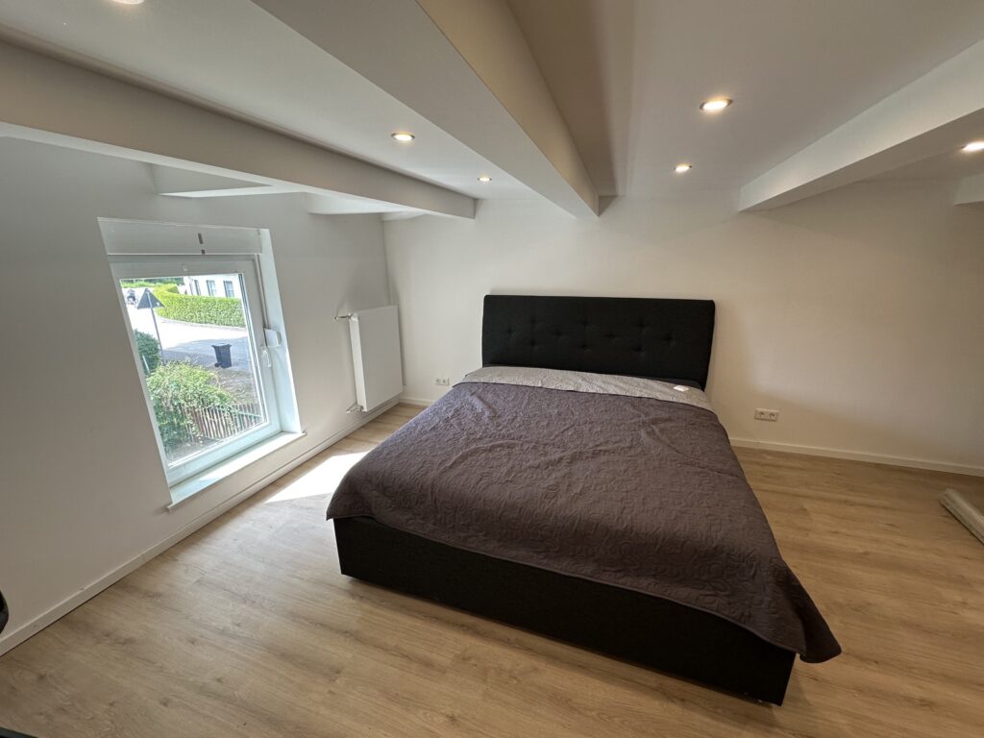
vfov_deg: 85.7
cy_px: 369
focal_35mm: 14
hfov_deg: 102.1
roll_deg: -0.2
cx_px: 492
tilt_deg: -17.3
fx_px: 398
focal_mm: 2.22
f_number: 2.2
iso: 50
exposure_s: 1/100
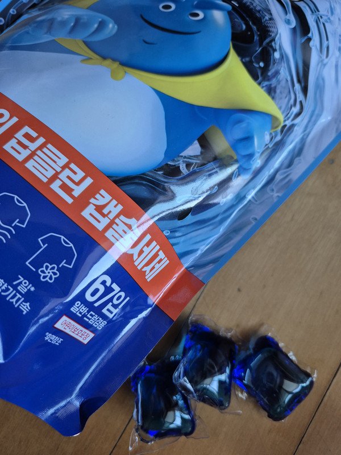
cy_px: 228
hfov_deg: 58.9
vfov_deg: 73.9
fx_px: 302
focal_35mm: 23
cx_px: 170
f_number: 1.8
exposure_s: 1/120
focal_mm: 5.4
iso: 250
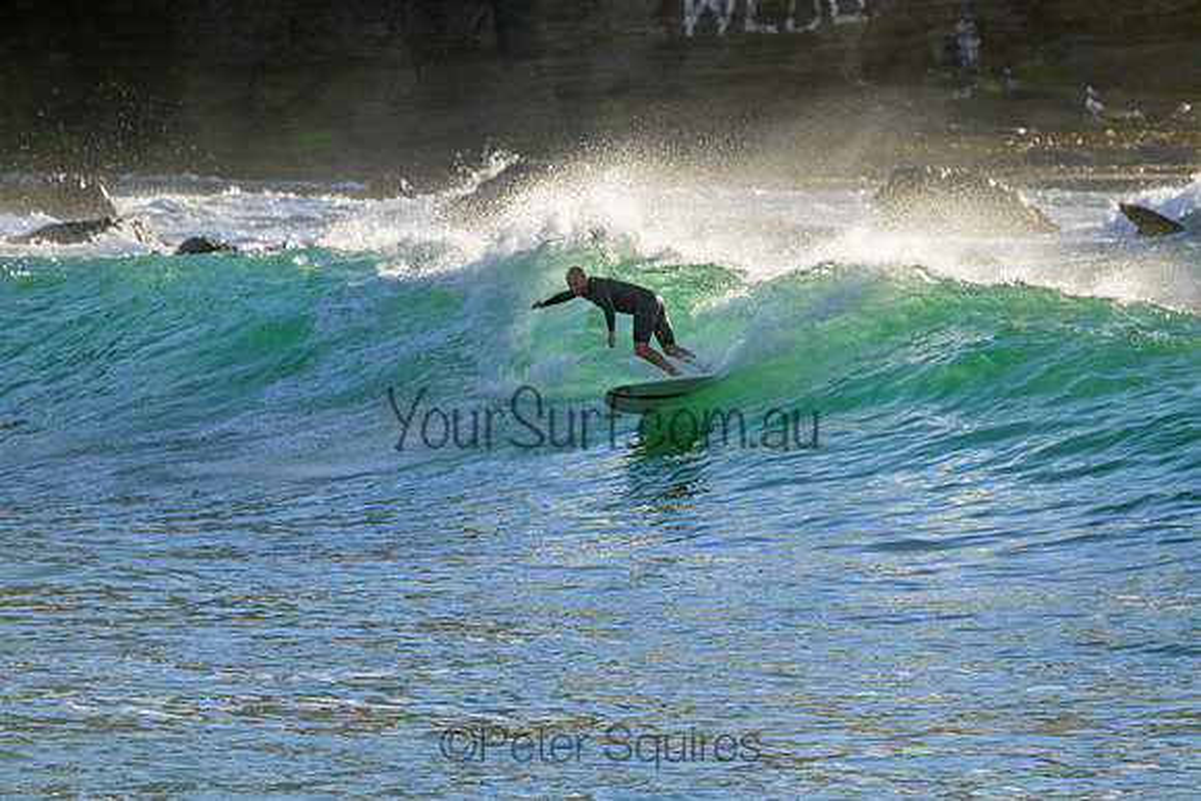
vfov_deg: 1.7
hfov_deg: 2.6
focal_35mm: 800
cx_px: 600
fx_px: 26694
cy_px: 400
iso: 1000
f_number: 11
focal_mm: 800
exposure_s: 1/2000
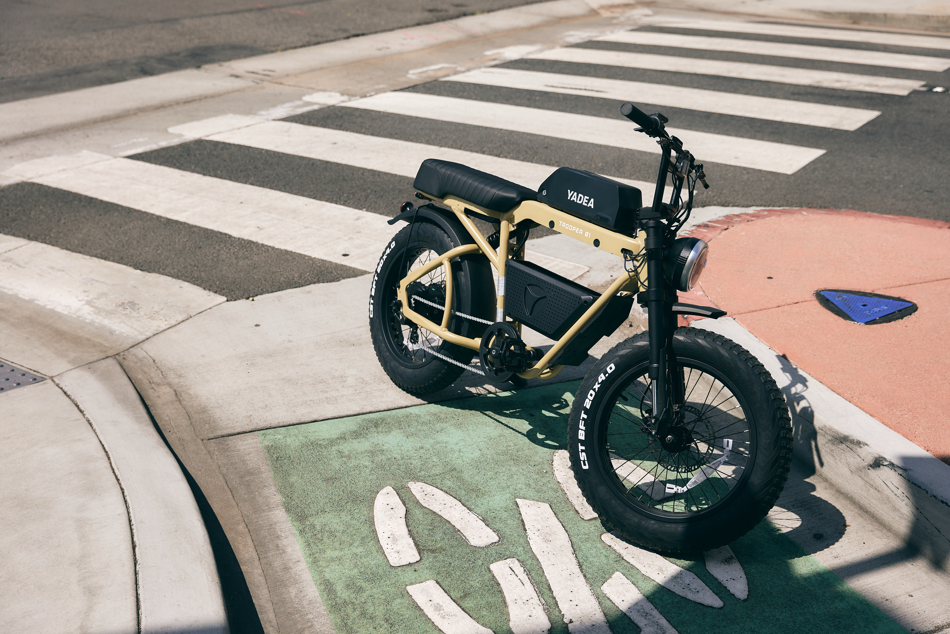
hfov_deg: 46.4
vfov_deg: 31.9
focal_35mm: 42
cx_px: 475
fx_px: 1108
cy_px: 317
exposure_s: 1/1600
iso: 100
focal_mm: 42
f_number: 3.5
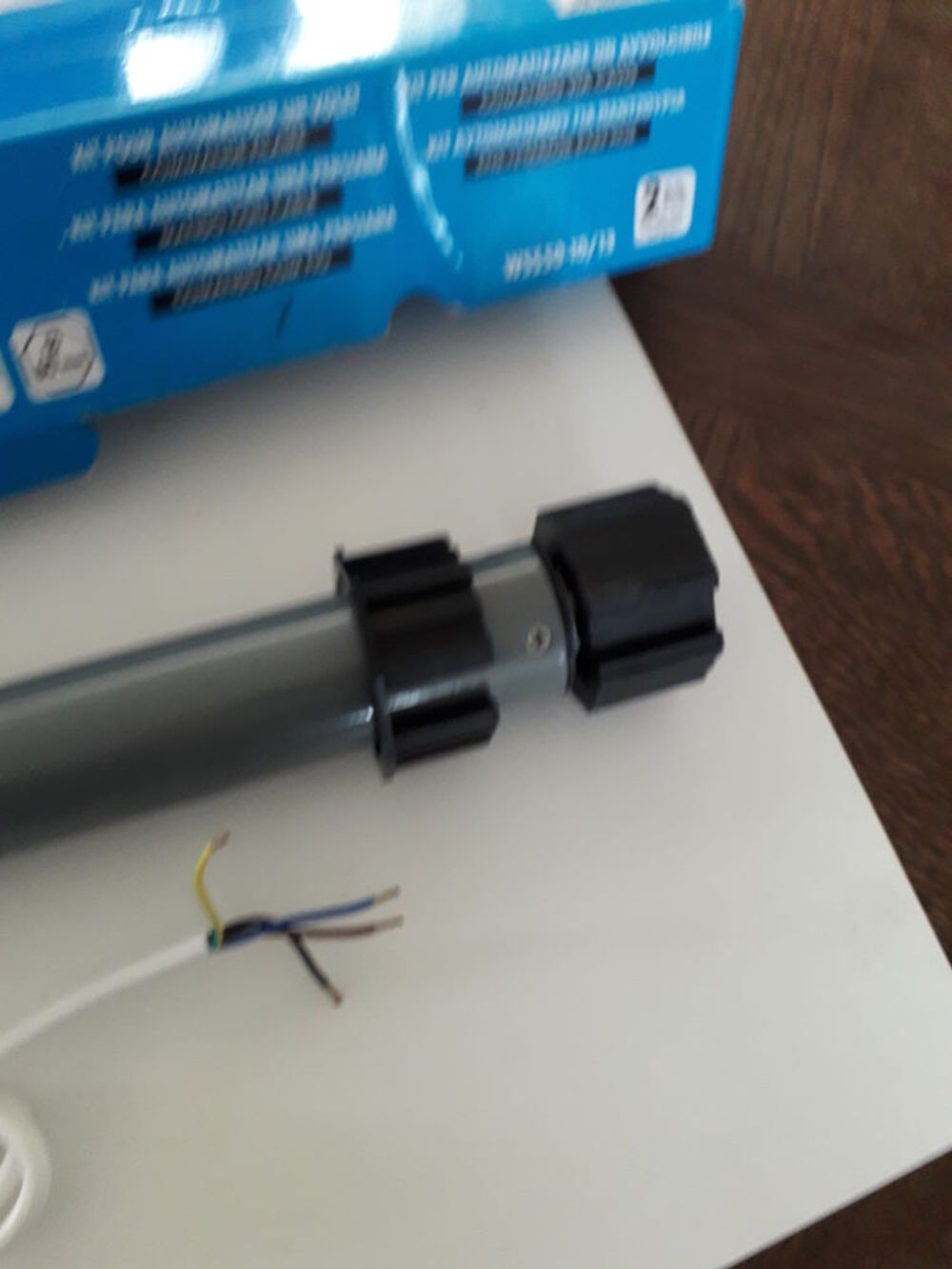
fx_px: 990
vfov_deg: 65.3
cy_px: 634
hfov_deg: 51.4
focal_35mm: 27
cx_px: 476
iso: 160
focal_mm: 3.6
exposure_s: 1/50
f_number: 1.9
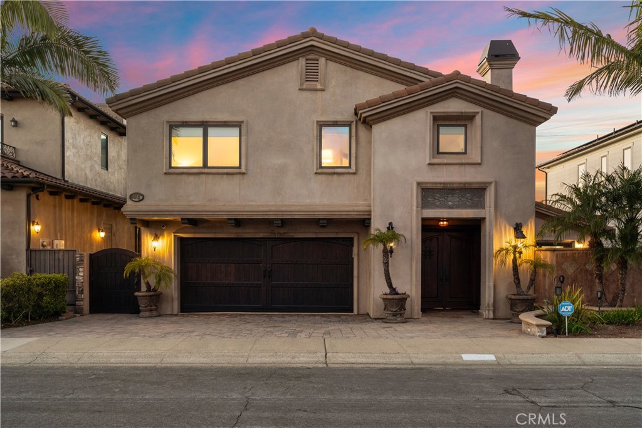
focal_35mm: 32
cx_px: 321
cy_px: 214
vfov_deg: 40.5
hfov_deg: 58.0
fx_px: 580
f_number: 9
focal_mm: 32.5
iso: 800
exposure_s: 8
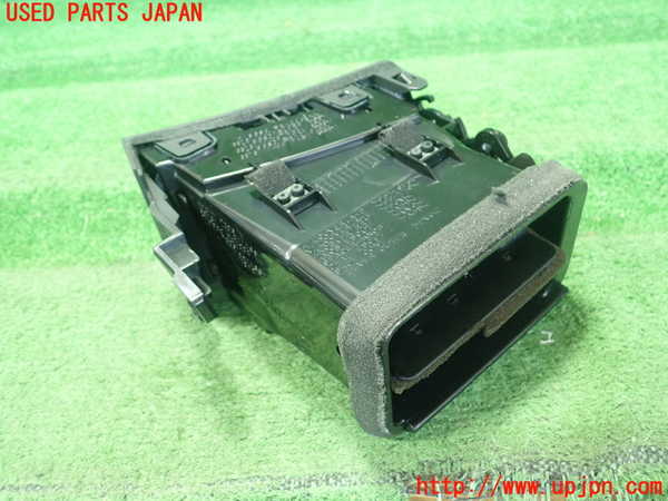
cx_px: 334
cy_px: 250
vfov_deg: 46.8
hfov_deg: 60.0
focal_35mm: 30
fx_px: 579
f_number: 2.3
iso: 800
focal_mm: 5.5
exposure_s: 1/80
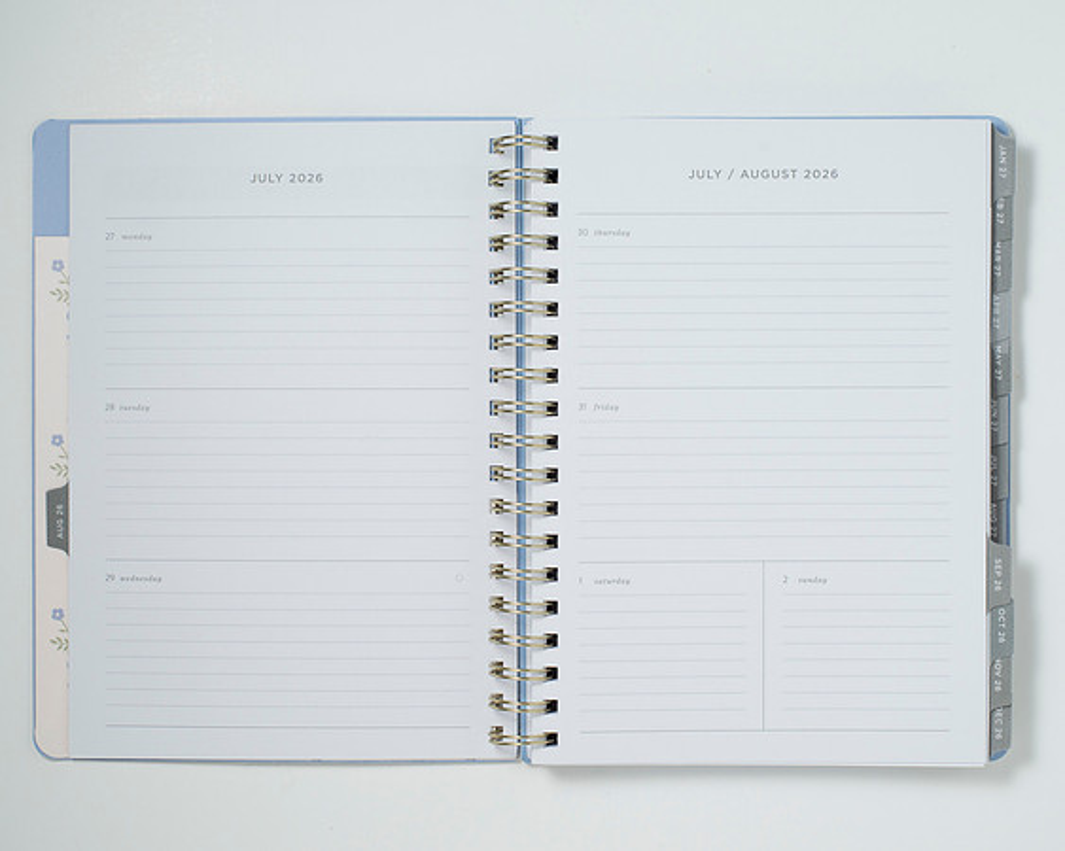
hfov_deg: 28.9
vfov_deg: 23.3
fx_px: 2064
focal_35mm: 65
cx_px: 522
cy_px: 436
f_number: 9
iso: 200
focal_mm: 50
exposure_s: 1/200
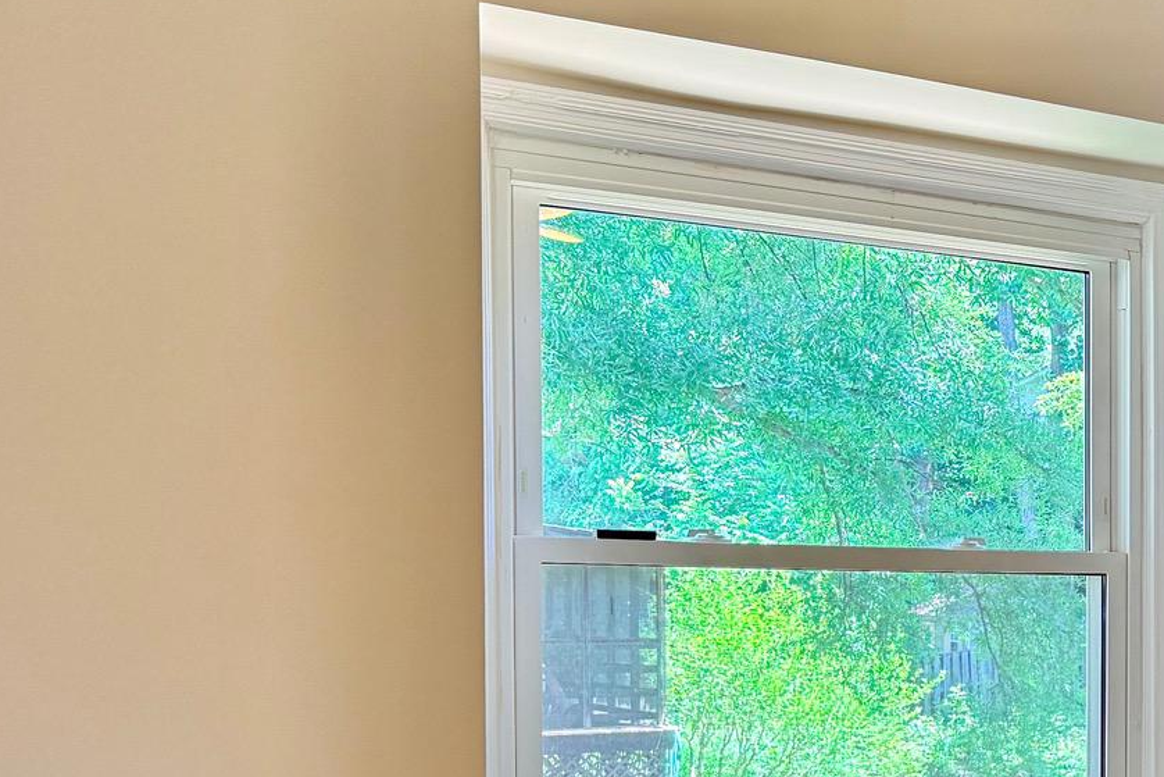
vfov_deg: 21.8
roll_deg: -1.3
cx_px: 1406
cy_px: 692
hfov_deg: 28.5
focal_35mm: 61
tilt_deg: -2.2
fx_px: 1973
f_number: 1.78
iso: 200
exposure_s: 1/120
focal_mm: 6.76
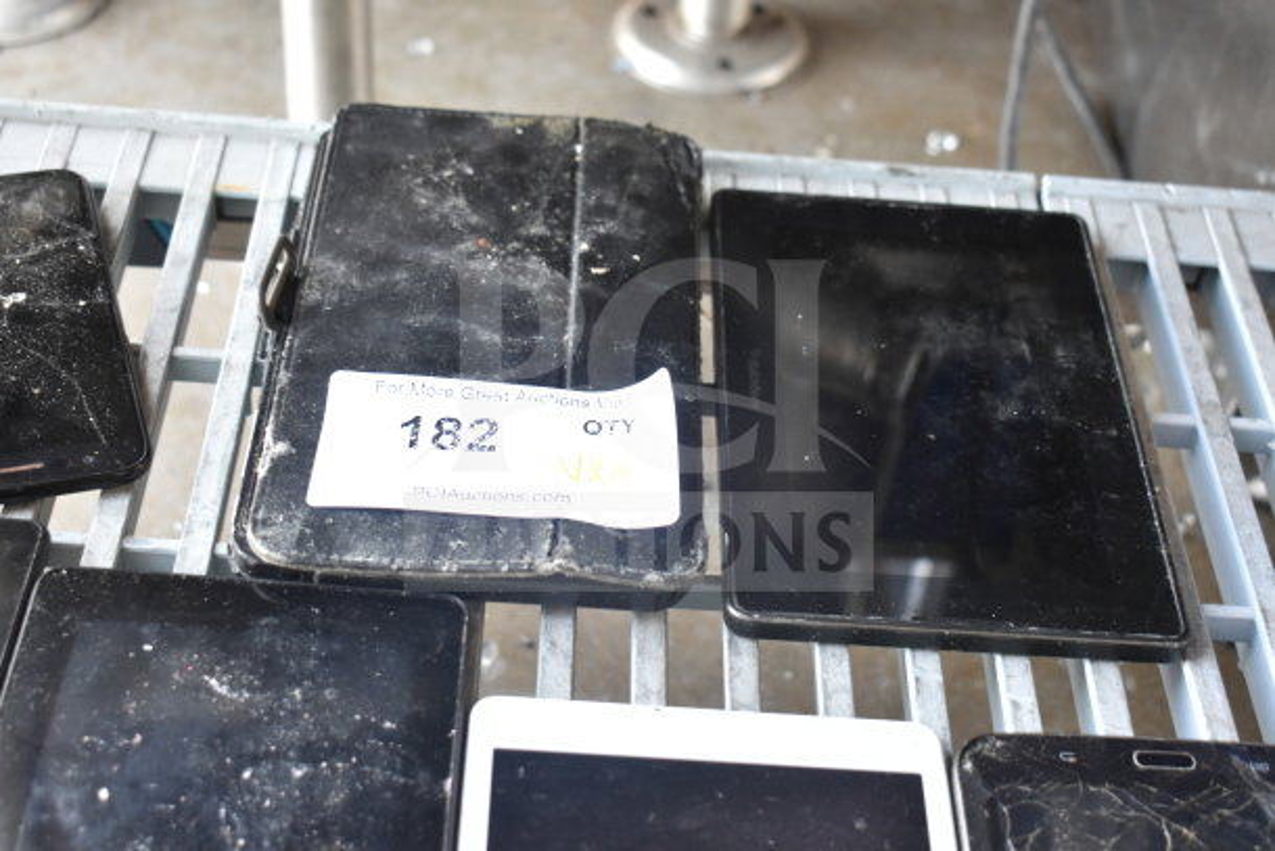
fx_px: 1913
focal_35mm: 54
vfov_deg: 25.1
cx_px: 638
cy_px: 426
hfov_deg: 36.9
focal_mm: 36
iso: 1250
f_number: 4.8
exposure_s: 1/60
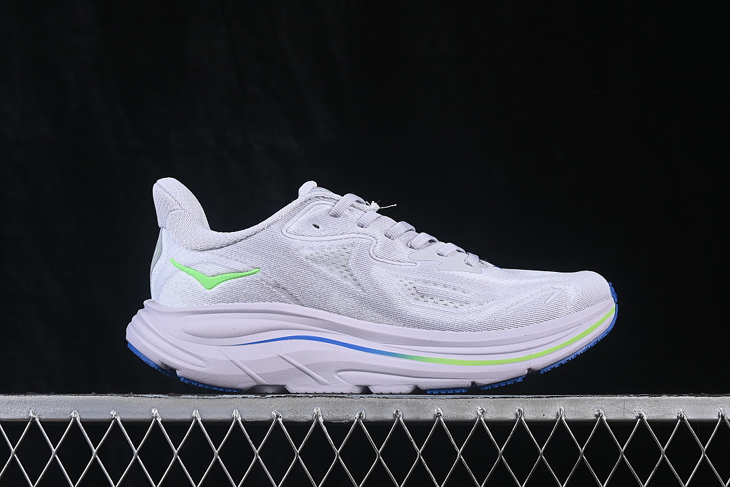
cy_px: 244
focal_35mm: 75
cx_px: 365
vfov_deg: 18.2
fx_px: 1521
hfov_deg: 27.0
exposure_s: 1/80
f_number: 8
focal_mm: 50
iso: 160
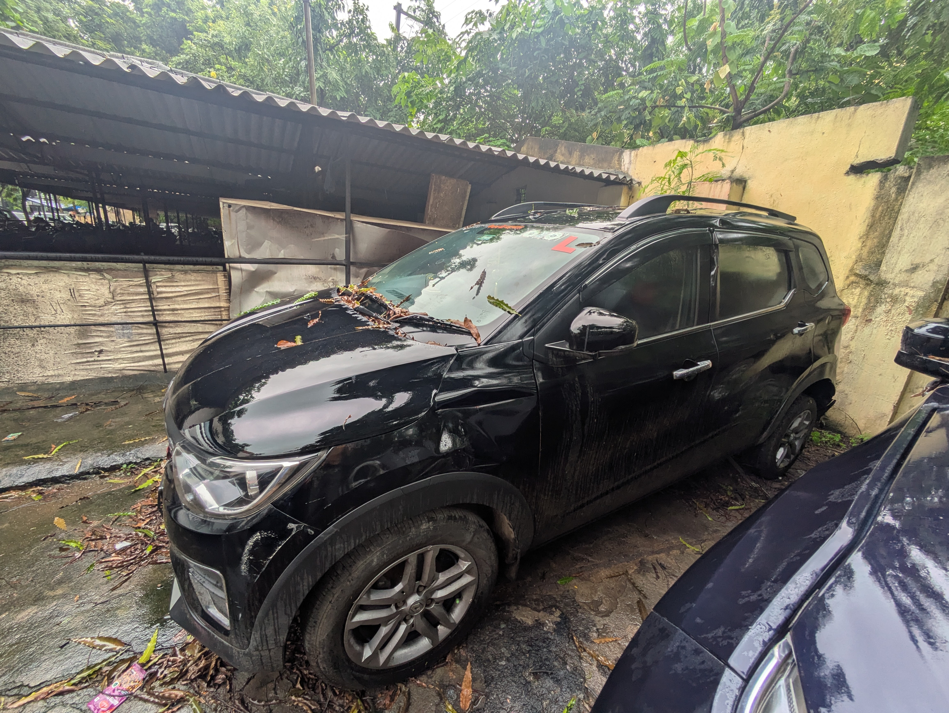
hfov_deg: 102.0
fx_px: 384
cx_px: 474
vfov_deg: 85.7
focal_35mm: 14
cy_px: 356
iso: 42
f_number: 2.2
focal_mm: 1.83
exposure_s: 1/172
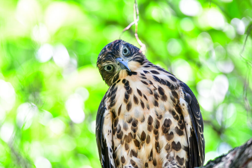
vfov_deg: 3.0
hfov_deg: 4.5
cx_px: 126
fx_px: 3220
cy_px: 84
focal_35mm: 460
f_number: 6.3
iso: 800
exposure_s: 1/100
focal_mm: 460
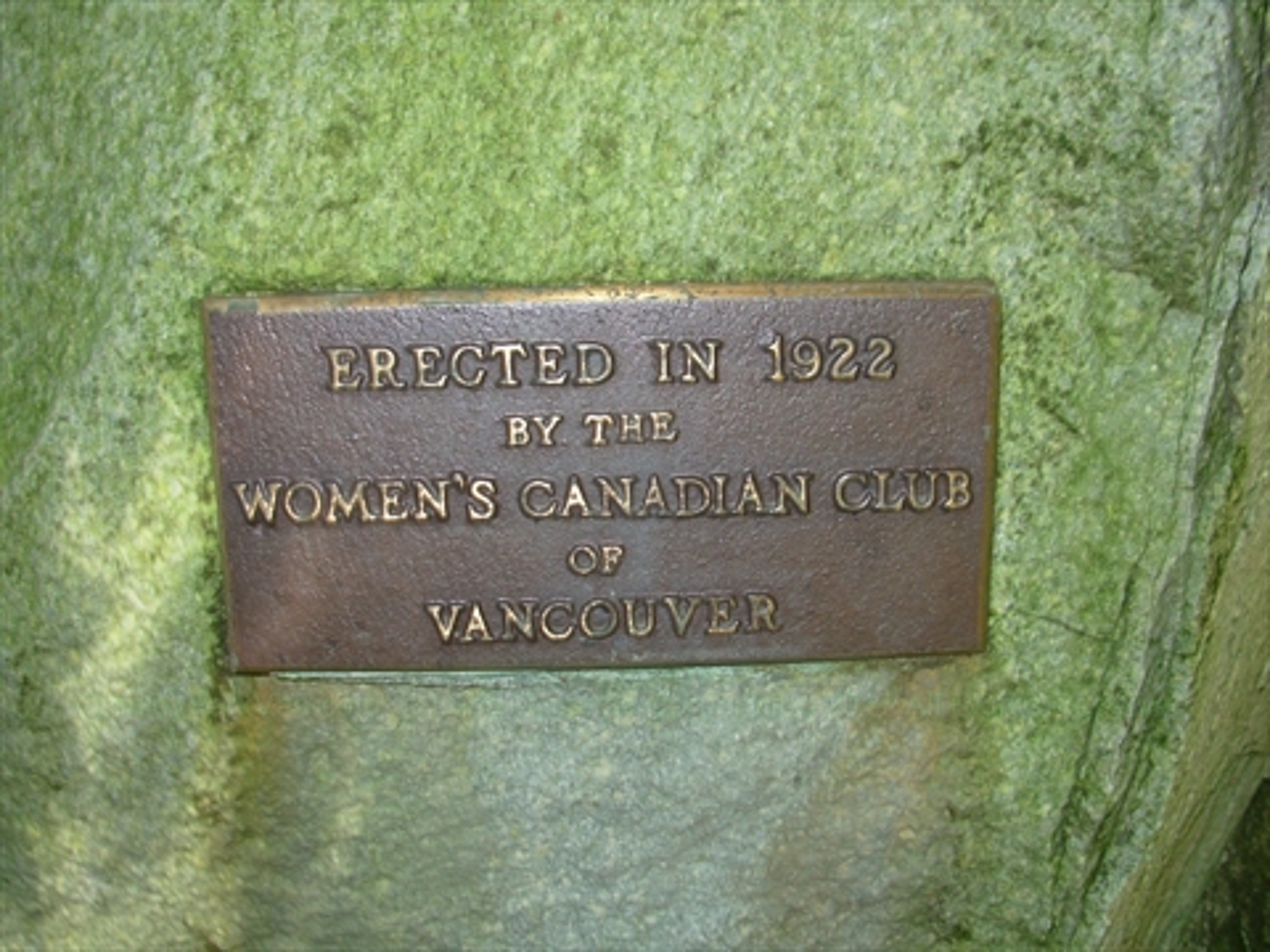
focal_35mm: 38
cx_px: 635
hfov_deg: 49.0
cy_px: 476
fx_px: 1394
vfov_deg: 37.7
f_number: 2.9
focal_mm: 6.3
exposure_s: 1/32
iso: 50
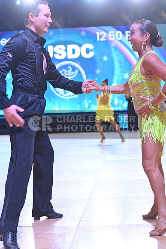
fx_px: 484
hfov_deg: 19.5
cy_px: 124
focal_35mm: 70
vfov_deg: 28.8
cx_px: 83
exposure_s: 1/250
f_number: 4
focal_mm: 70
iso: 2000
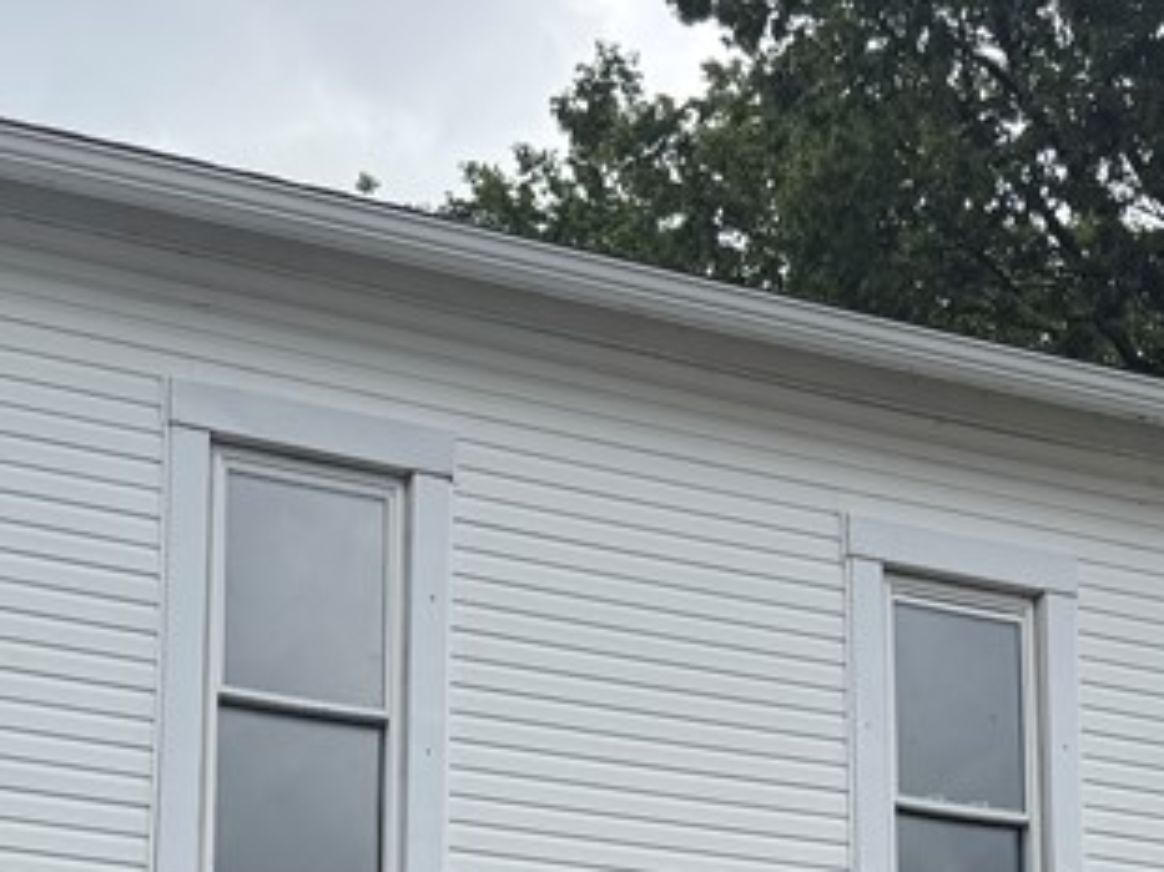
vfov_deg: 17.4
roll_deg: +0.8
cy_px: 1164
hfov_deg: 24.6
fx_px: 2655
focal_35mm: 79
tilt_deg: +12.4
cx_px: 778
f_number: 1.78
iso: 80
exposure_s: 1/4405
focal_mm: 6.76
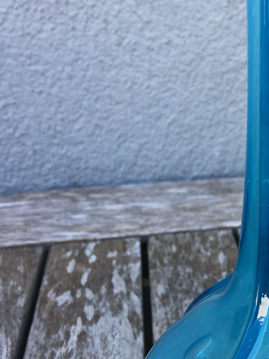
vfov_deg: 30.2
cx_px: 296
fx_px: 663
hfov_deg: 21.7
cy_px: 217
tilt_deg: -21.2
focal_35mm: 64
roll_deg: -0.5
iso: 25
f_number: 2.2
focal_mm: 4.15
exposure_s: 1/100
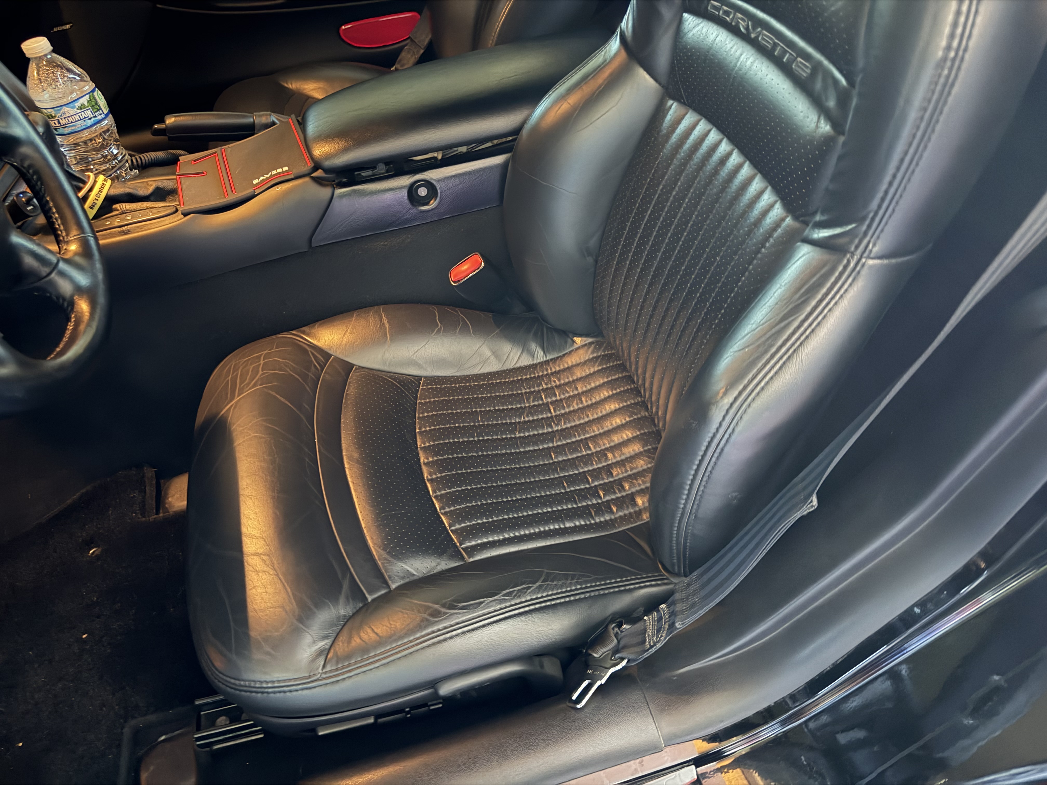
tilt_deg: -45.2
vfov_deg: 56.8
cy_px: 392
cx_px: 524
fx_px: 726
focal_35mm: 24
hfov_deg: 71.6
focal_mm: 6.76
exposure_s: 1/9
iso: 1250
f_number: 1.78
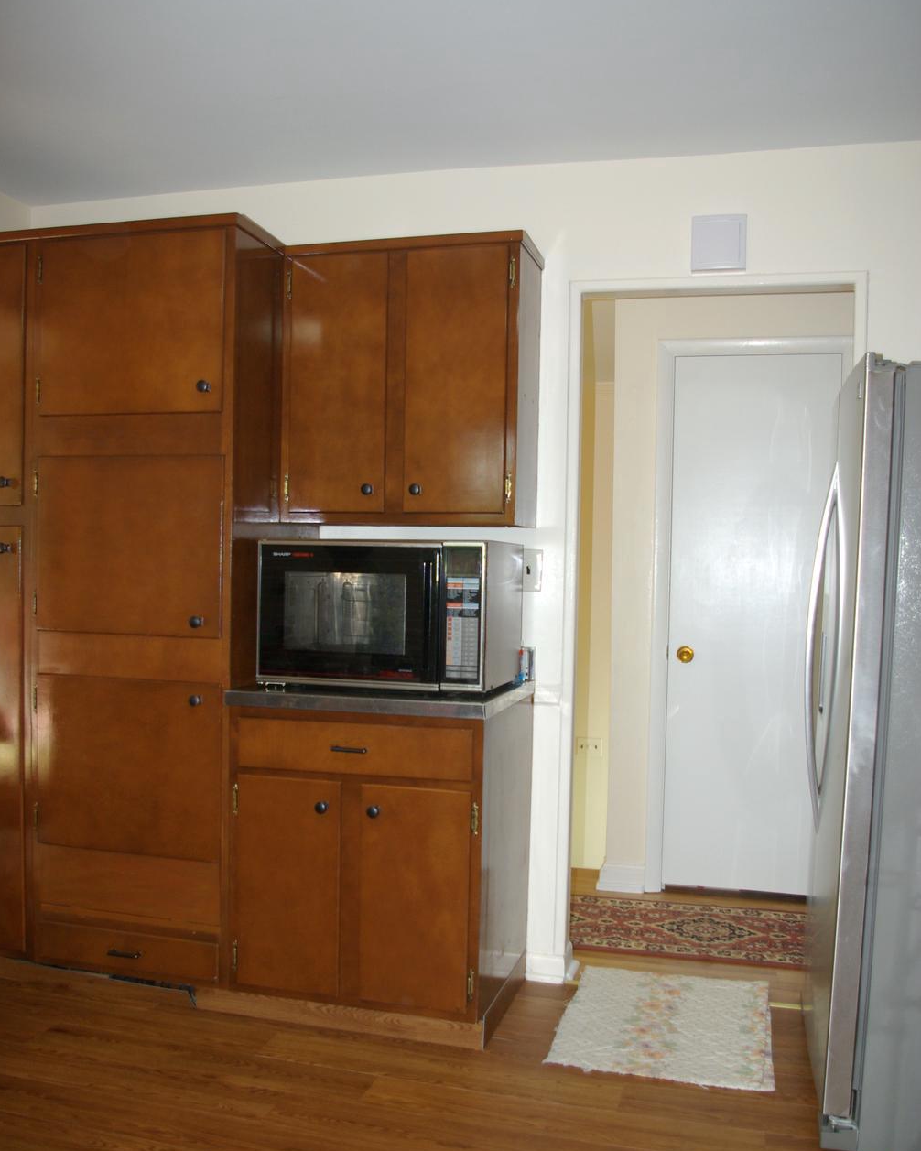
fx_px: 1056
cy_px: 621
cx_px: 462
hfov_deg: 47.1
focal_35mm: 31
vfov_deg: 57.1
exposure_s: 1/30
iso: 400
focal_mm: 18
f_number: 4
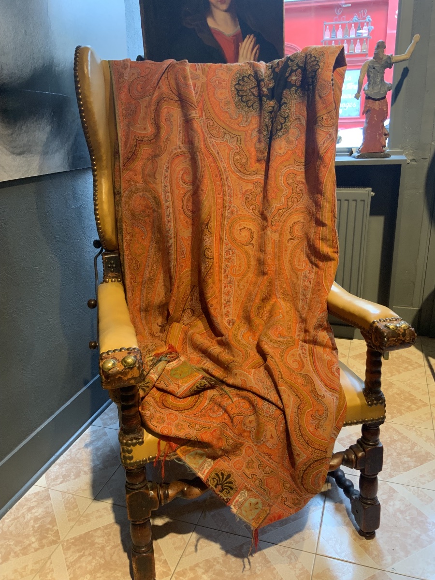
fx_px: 486
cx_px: 218
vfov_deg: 61.7
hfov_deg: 48.2
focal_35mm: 29
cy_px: 290
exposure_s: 1/60
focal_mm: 3
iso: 125
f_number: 1.8
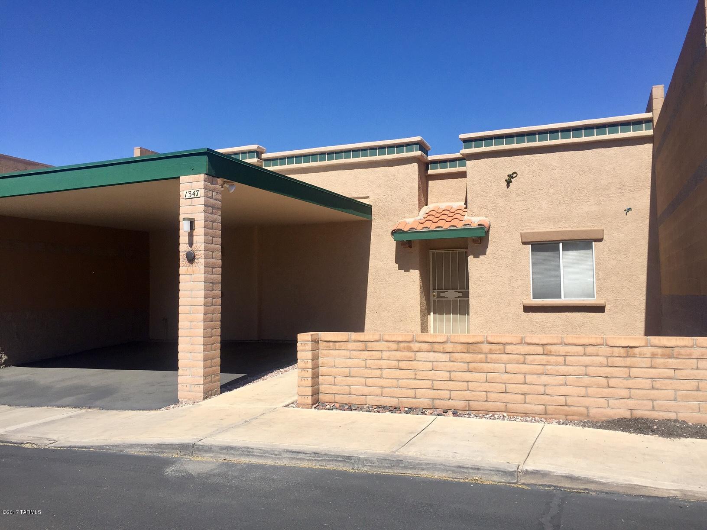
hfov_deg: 61.7
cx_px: 354
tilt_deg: +3.5
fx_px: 592
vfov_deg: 48.2
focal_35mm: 29
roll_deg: +0.5
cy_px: 265
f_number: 2.2
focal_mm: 4.15
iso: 32
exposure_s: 1/2825
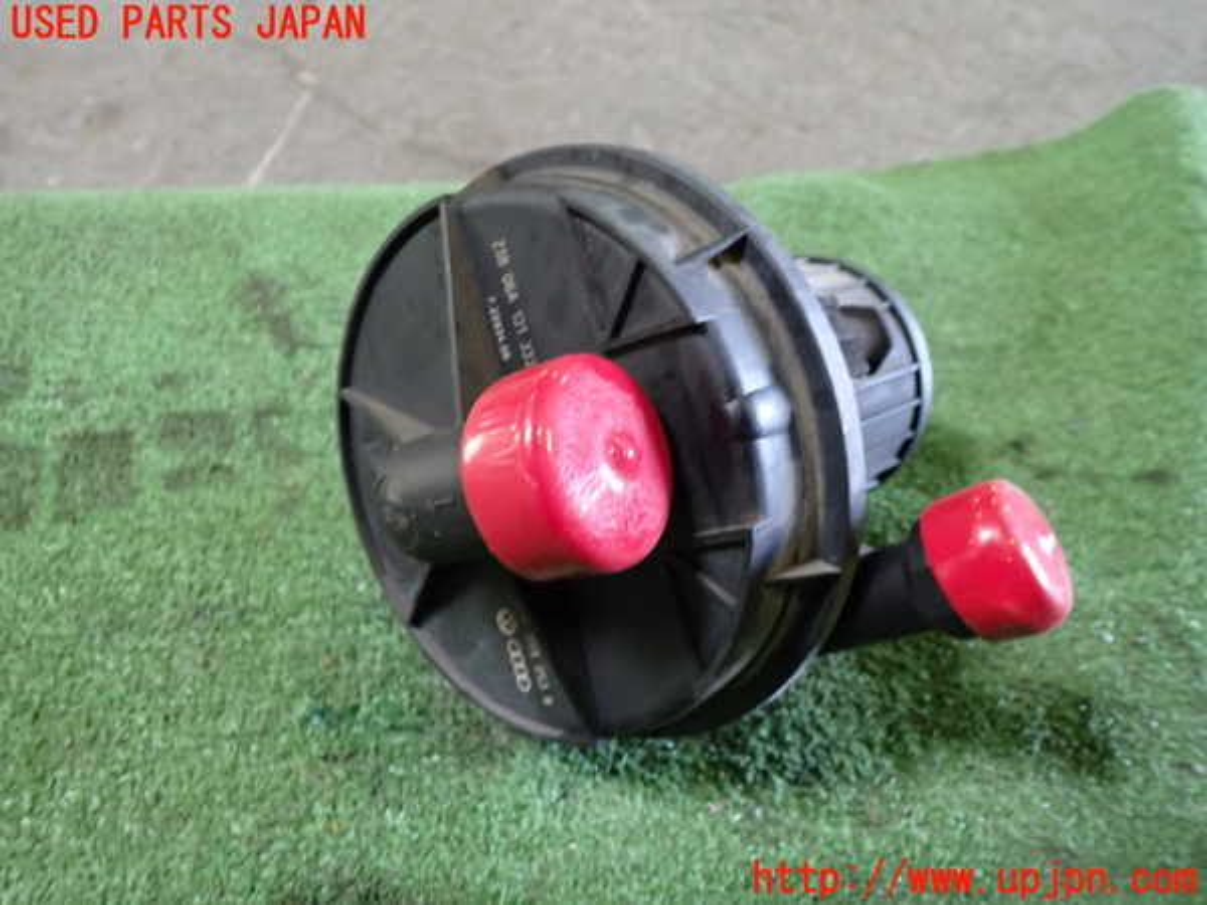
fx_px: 1046
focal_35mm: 30
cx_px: 604
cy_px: 452
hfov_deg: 60.0
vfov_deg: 46.8
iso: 320
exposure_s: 1/30
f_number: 2.3
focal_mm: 5.4
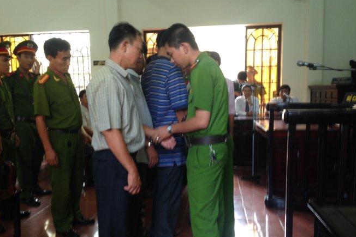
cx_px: 177
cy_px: 127
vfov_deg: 37.8
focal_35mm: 35
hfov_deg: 54.4
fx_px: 346
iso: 50
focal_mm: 4.12
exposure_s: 1/24
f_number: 2.4
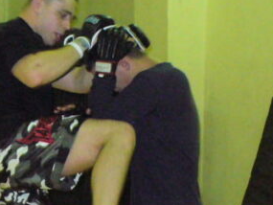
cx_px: 57
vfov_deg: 11.0
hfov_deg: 14.7
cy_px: 233
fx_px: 1049
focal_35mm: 133
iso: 400
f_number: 2.8
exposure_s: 1/30
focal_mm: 6.1
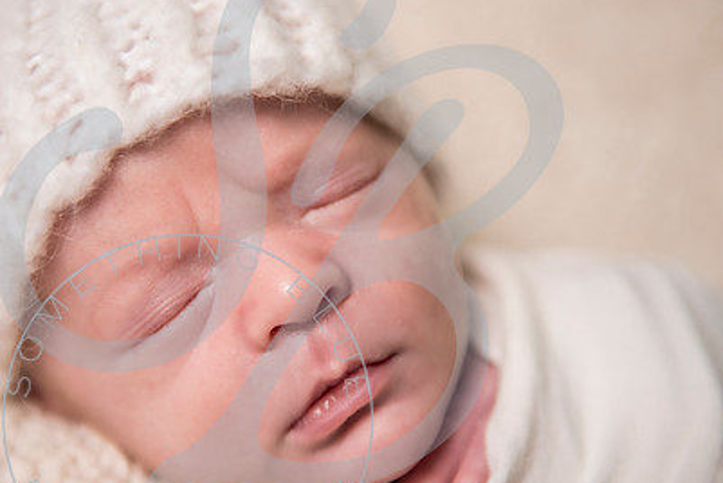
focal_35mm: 81
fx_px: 1628
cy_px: 268
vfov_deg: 16.9
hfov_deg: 25.0
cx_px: 278
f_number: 2.8
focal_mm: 56
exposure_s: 1/250
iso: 100
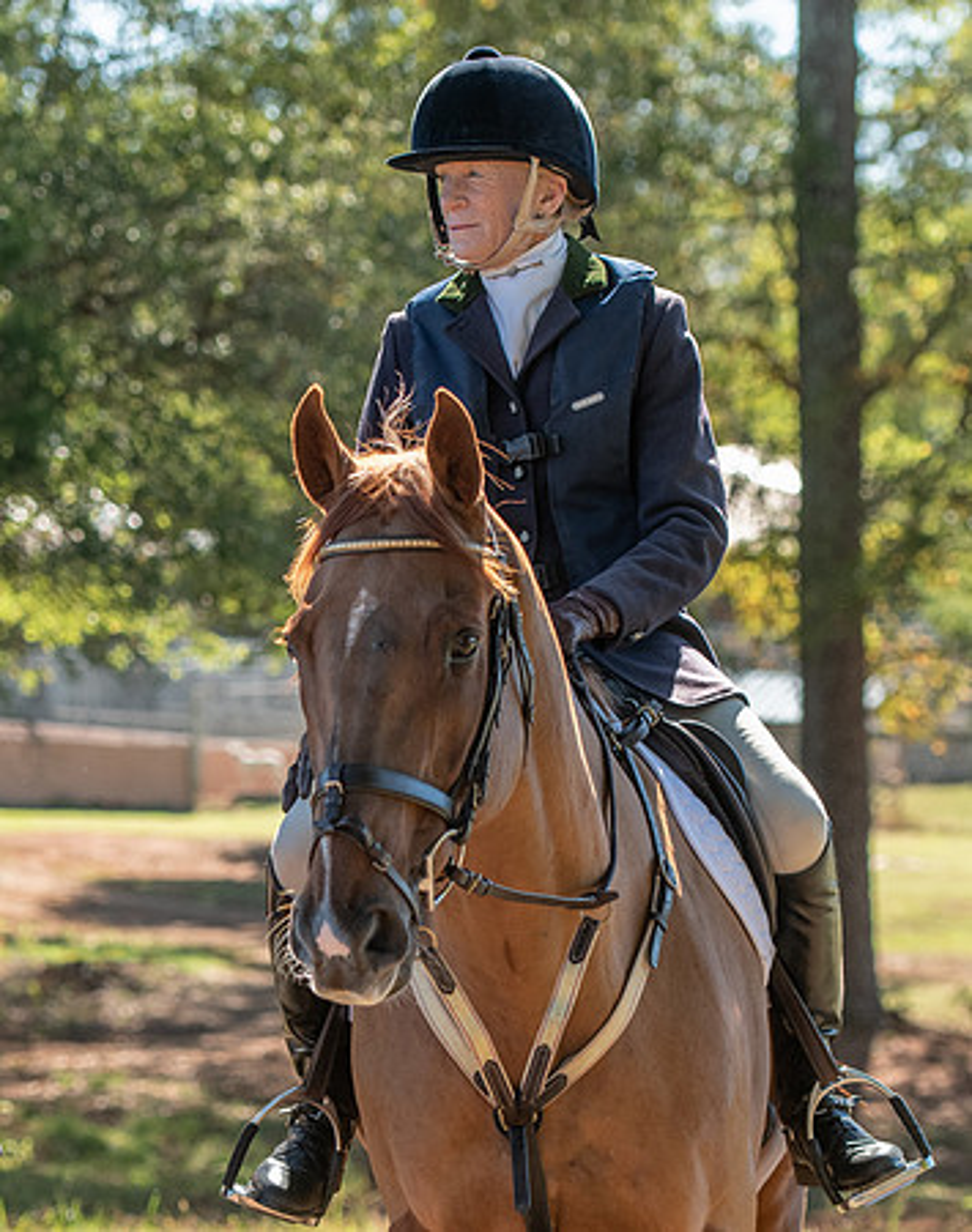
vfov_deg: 9.4
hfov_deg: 7.5
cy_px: 971
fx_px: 7443
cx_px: 480
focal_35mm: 205
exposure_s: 1/320
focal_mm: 82
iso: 280
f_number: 4
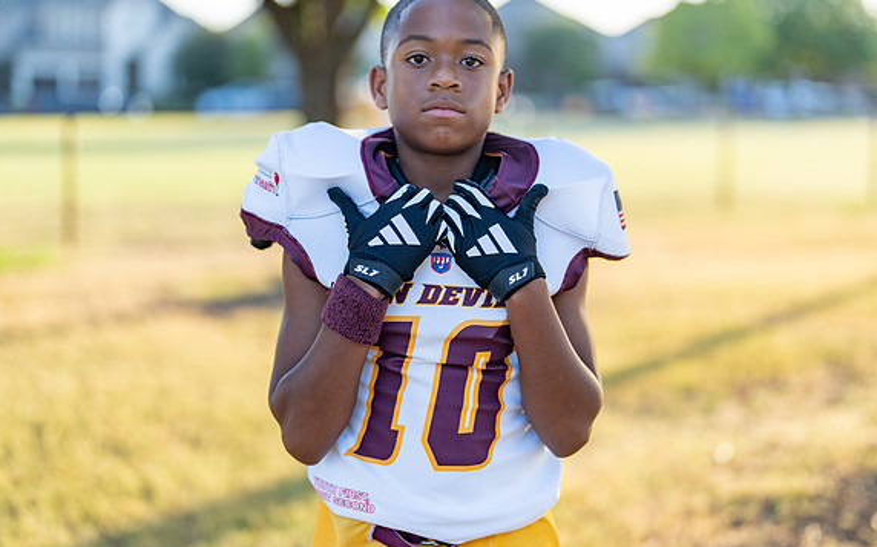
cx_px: 451
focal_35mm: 57
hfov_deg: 35.7
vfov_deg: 22.7
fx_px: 1362
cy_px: 234
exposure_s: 1/1000
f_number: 1.2
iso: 100
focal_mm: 50
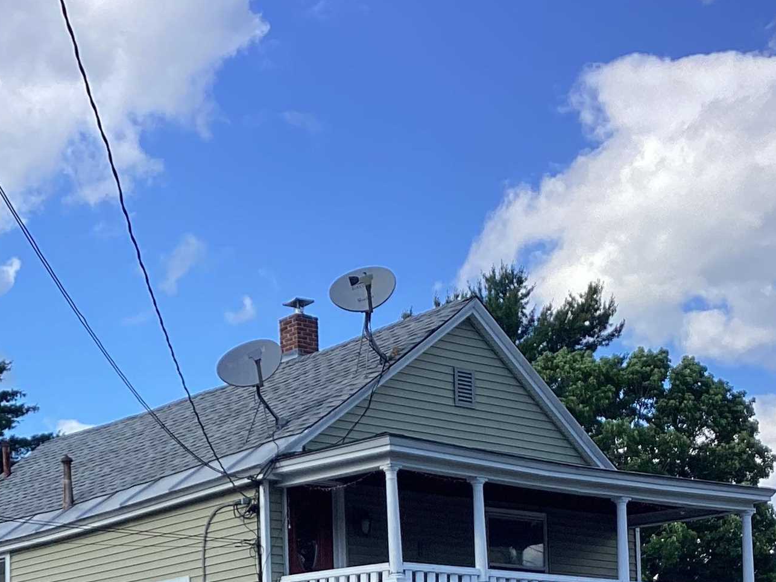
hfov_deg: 26.2
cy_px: 683
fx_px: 1659
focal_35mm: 74
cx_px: 291
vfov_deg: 18.9
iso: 25
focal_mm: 3.3
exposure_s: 1/668
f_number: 2.4
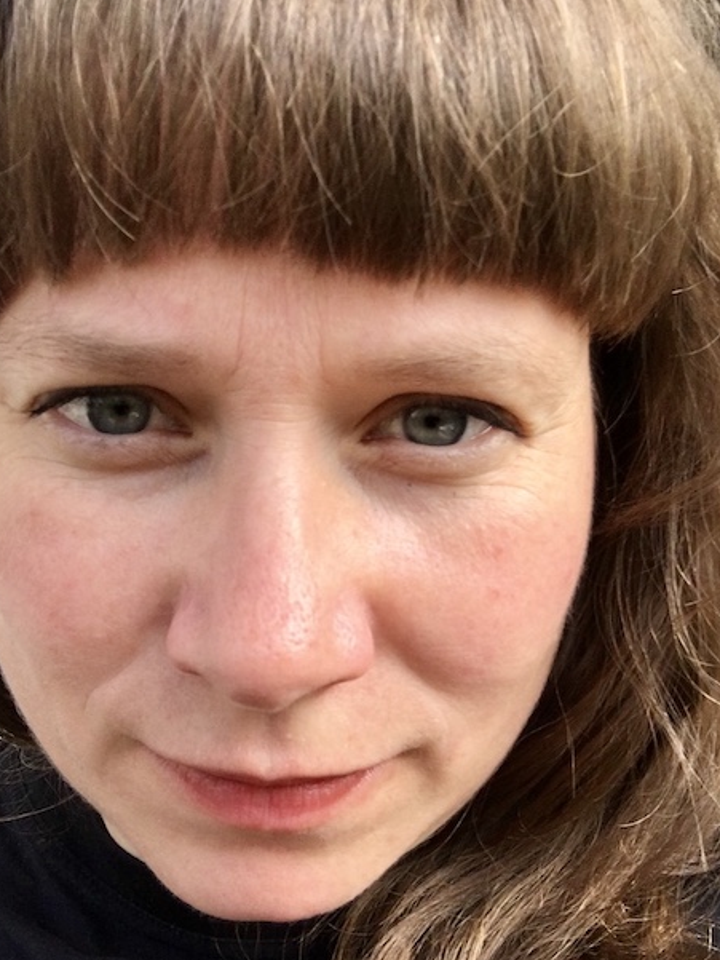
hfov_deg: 36.7
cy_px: 578
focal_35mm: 39
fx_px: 1081
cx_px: 304
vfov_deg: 47.6
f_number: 2.2
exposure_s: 1/276
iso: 32
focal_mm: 2.65
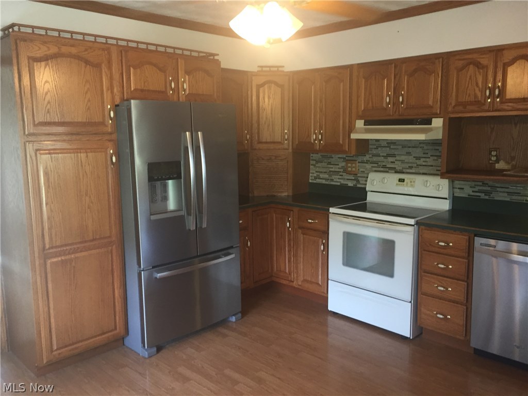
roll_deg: +0.4
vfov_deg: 48.2
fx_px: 442
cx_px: 264
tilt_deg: -8.8
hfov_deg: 61.7
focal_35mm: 29
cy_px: 198
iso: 125
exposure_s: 1/30
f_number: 2.2
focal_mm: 4.15
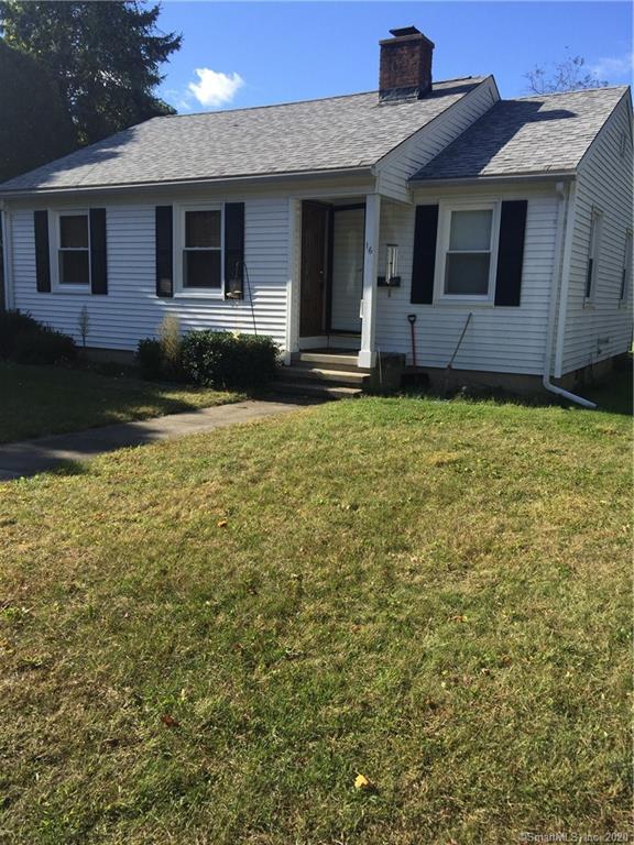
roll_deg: -1.7
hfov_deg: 48.2
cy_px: 422
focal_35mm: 29
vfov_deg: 61.7
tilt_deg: -9.2
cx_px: 317
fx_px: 708
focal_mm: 4.15
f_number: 2.2
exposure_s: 1/1236
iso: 32
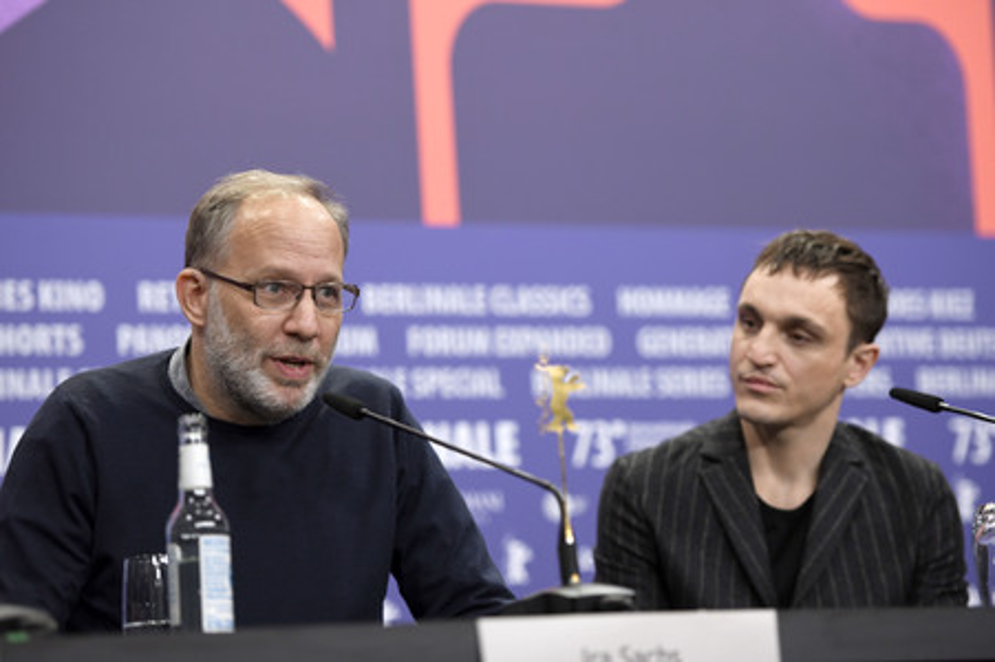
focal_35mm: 130
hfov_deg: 15.8
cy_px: 331
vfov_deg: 10.5
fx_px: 3590
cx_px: 498
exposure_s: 1/250
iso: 1000
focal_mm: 130
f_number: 3.2
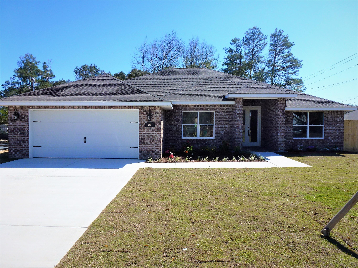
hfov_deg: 71.6
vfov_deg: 56.8
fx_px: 248
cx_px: 179
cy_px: 134
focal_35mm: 24
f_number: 4
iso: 100
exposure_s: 1/800
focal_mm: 4.3
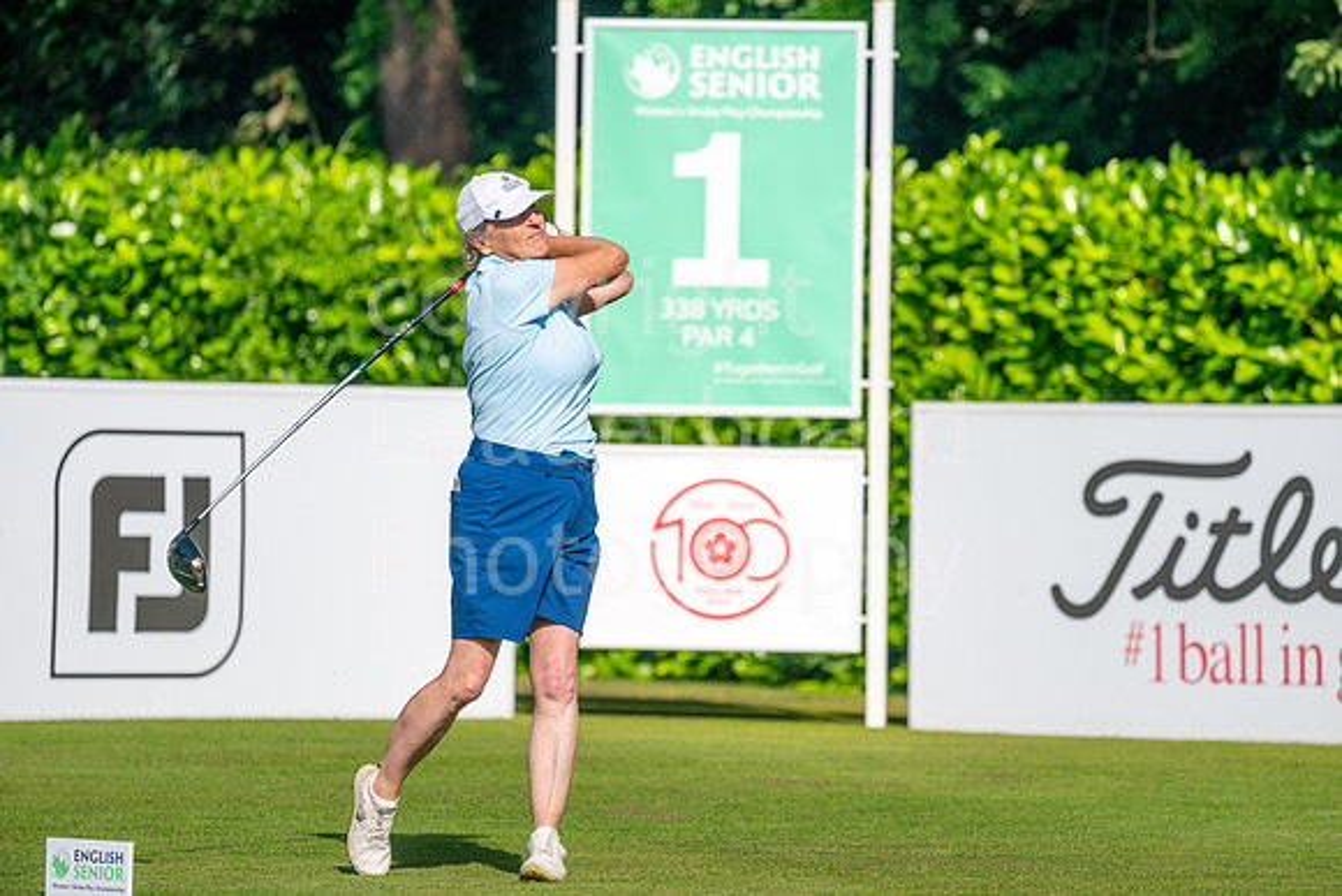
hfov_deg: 6.9
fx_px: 11185
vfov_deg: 4.6
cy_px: 448
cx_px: 671
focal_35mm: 300
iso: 200
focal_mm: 300
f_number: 5
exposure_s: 1/5000
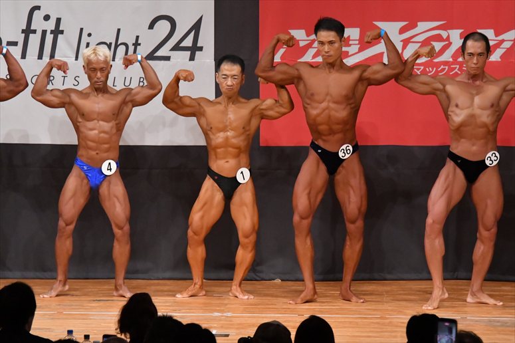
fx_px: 3646
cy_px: 172
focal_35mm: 255
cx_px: 258
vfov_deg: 5.4
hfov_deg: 8.1
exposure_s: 1/400
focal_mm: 170
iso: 8000
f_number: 5.6
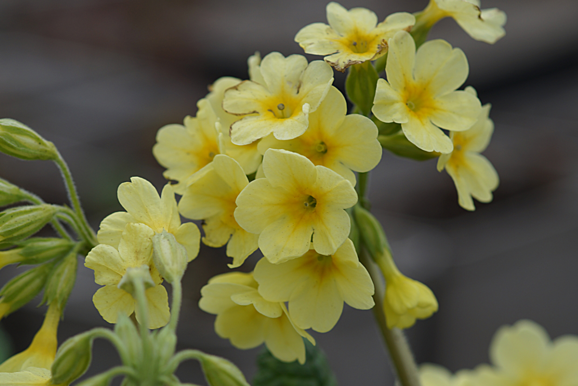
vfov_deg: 9.1
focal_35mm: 150
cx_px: 289
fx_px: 2408
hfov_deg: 13.7
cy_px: 193
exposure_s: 1/160
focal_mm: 100
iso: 100
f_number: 5
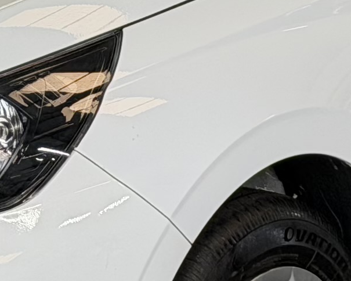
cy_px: 67
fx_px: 3241
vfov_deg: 5.0
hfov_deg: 6.2
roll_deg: -1.0
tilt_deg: -9.4
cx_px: 90
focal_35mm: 312
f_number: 1.78
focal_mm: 6.76
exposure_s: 1/60
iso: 125
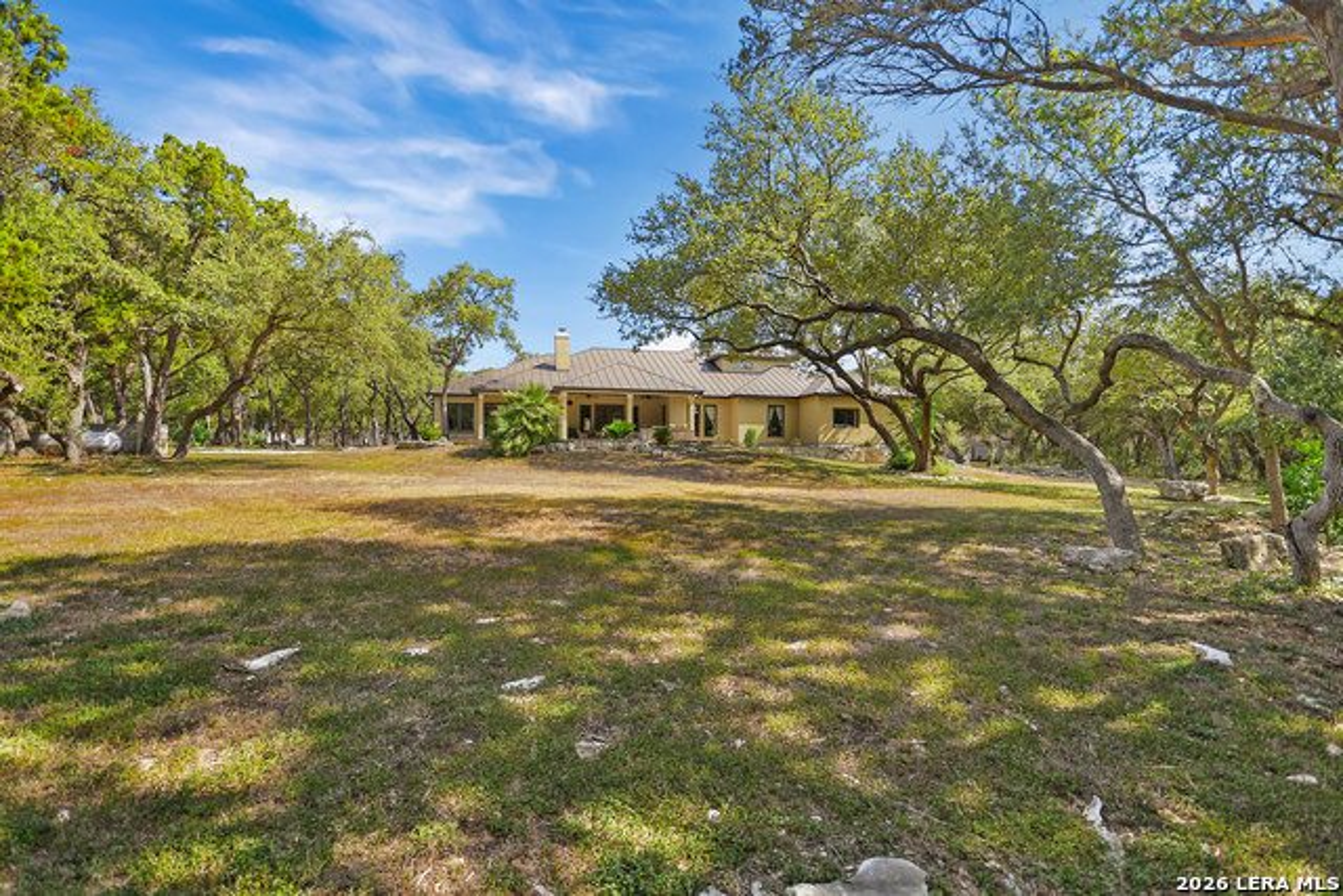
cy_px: 448
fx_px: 560
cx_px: 672
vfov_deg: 77.4
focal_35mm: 15
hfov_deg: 100.4
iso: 125
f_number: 5.6
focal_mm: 10
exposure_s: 1/50
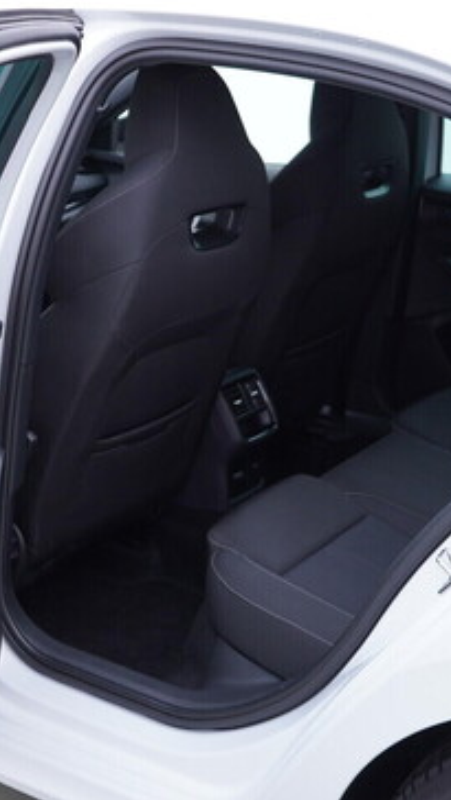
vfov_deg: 36.6
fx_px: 1211
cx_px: 167
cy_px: 399
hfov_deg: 21.1
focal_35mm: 57
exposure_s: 1/40
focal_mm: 24
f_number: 2.8
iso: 125
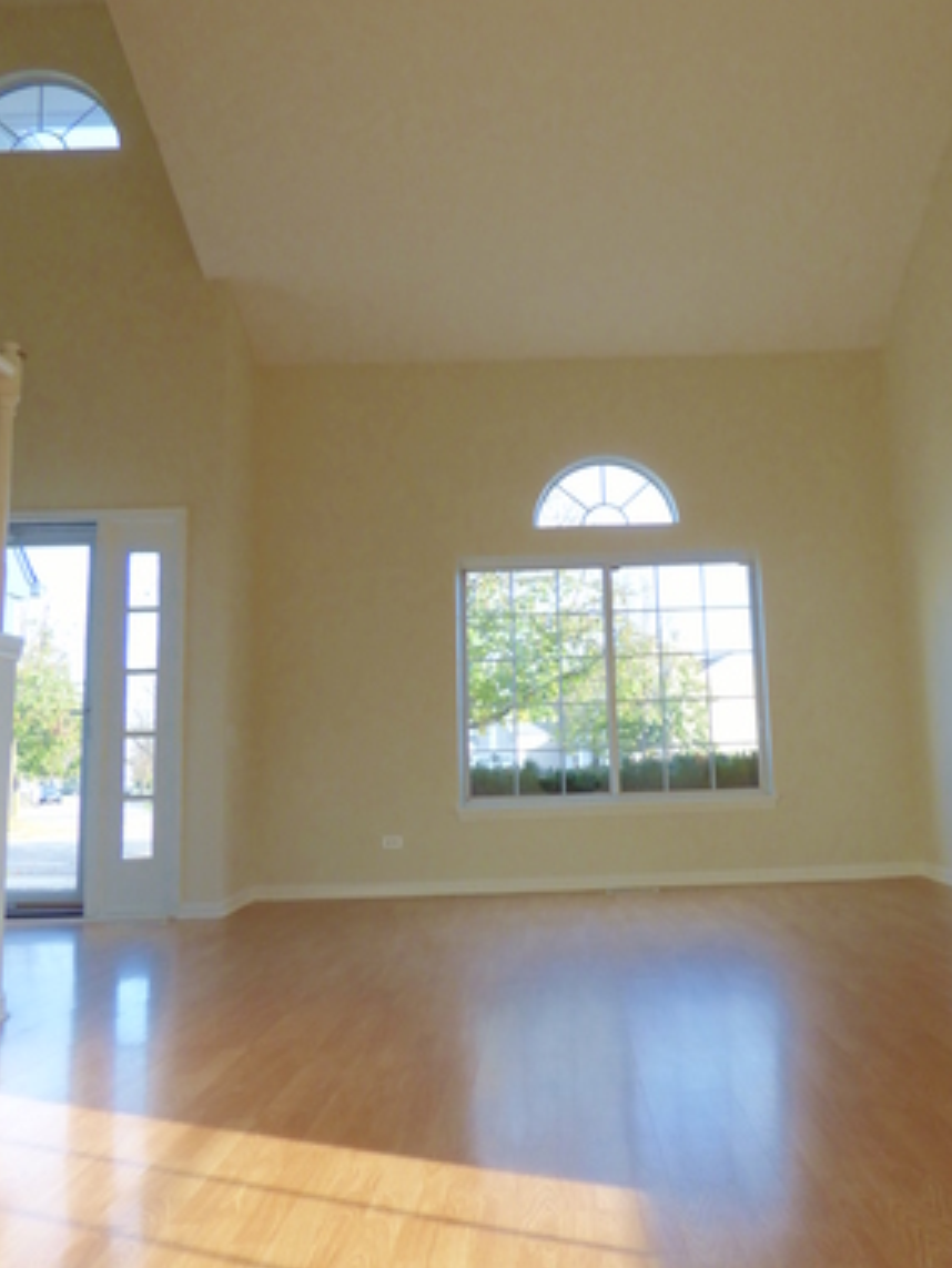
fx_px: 1063
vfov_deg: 61.6
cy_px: 582
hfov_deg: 48.0
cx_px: 566
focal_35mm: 29
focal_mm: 4.11
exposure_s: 1/100
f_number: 3
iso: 100
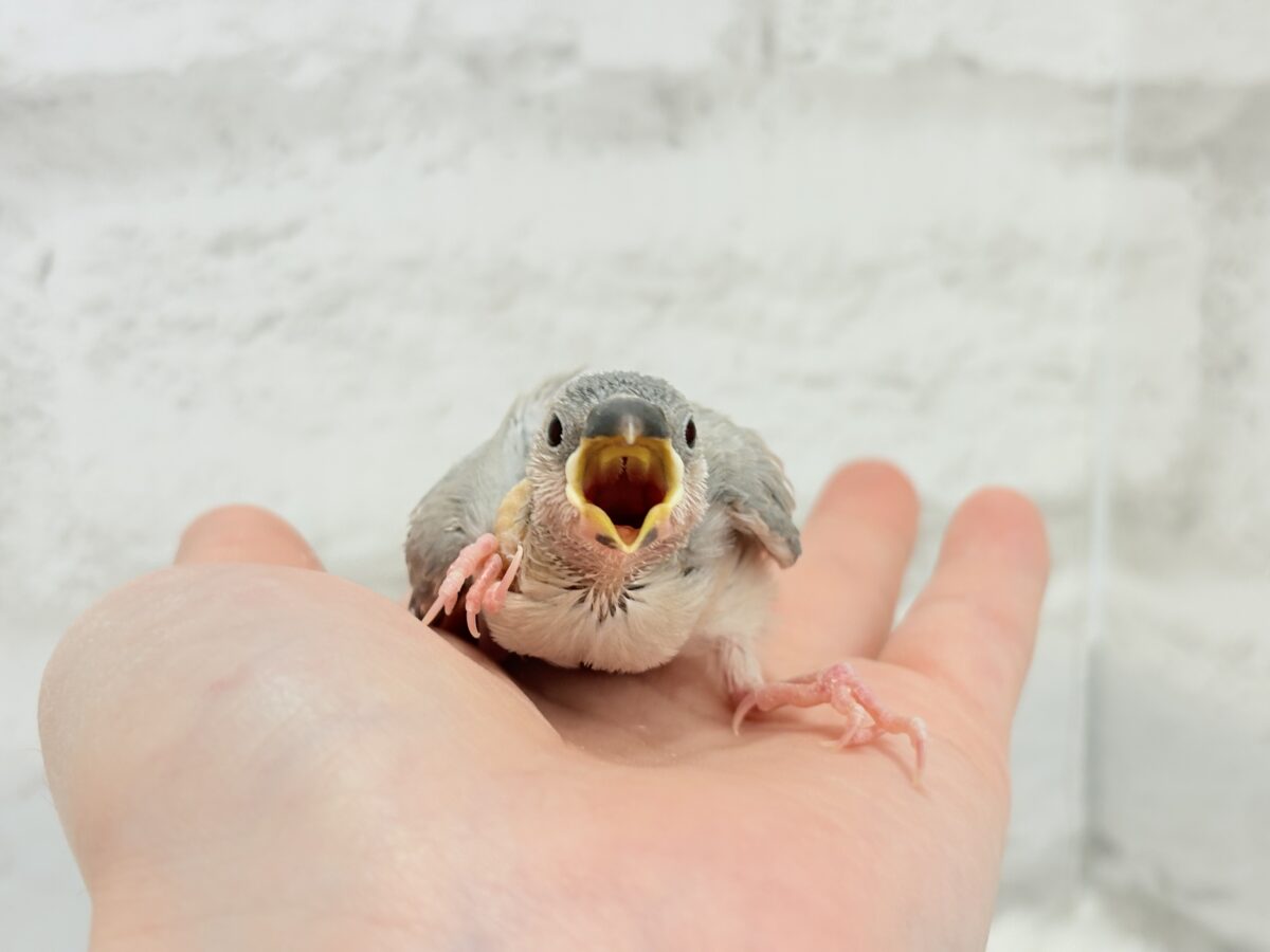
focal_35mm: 52
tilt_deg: -8.1
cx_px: 635
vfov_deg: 28.0
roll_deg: +1.9
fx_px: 1908
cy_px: 476
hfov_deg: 36.8
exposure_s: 1/50
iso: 40
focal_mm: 5.96
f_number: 1.6
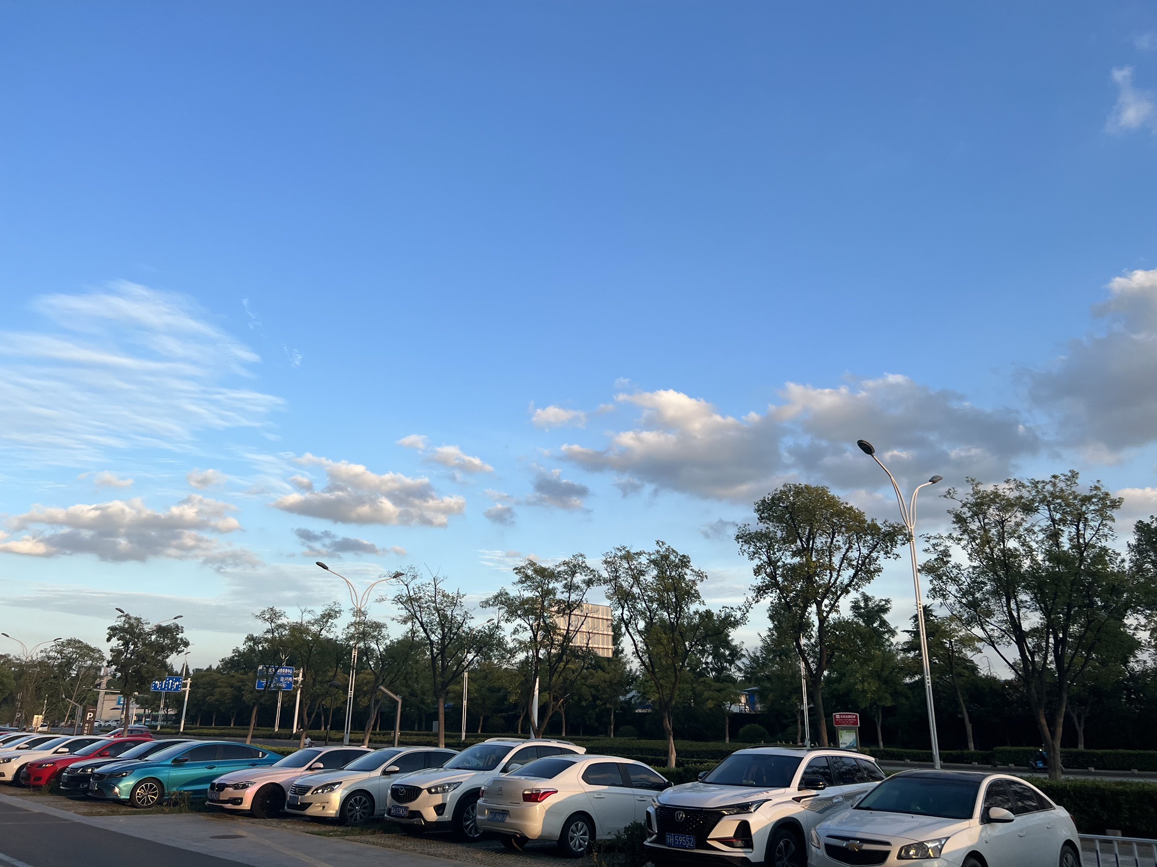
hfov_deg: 67.3
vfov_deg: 53.1
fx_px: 869
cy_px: 434
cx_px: 578
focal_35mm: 26
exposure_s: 1/1838
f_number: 1.5
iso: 50
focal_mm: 5.7
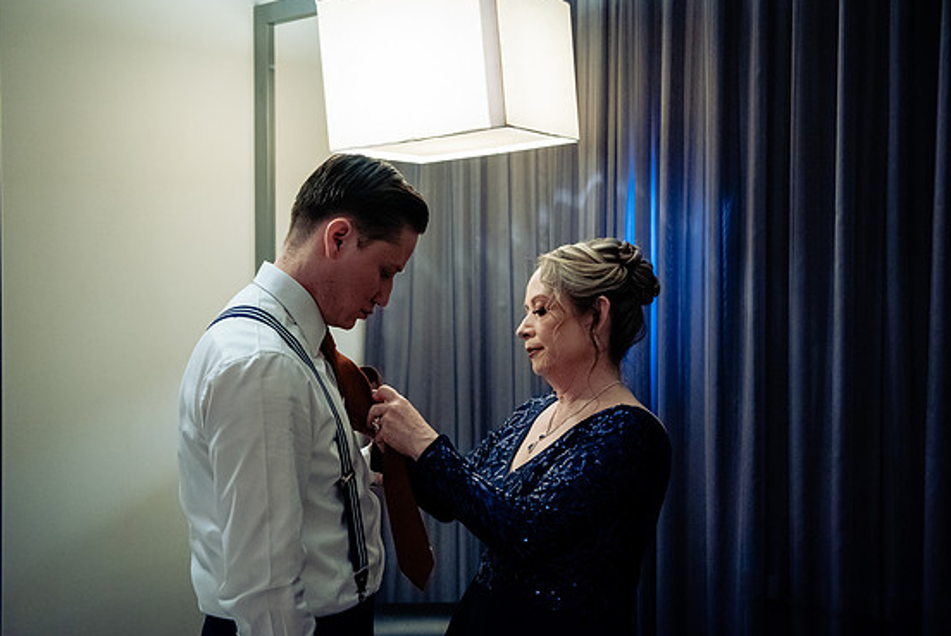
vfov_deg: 31.9
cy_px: 323
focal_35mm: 42
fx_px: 1110
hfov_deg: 46.4
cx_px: 457
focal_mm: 40
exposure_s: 1/100
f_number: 2.8
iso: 4000
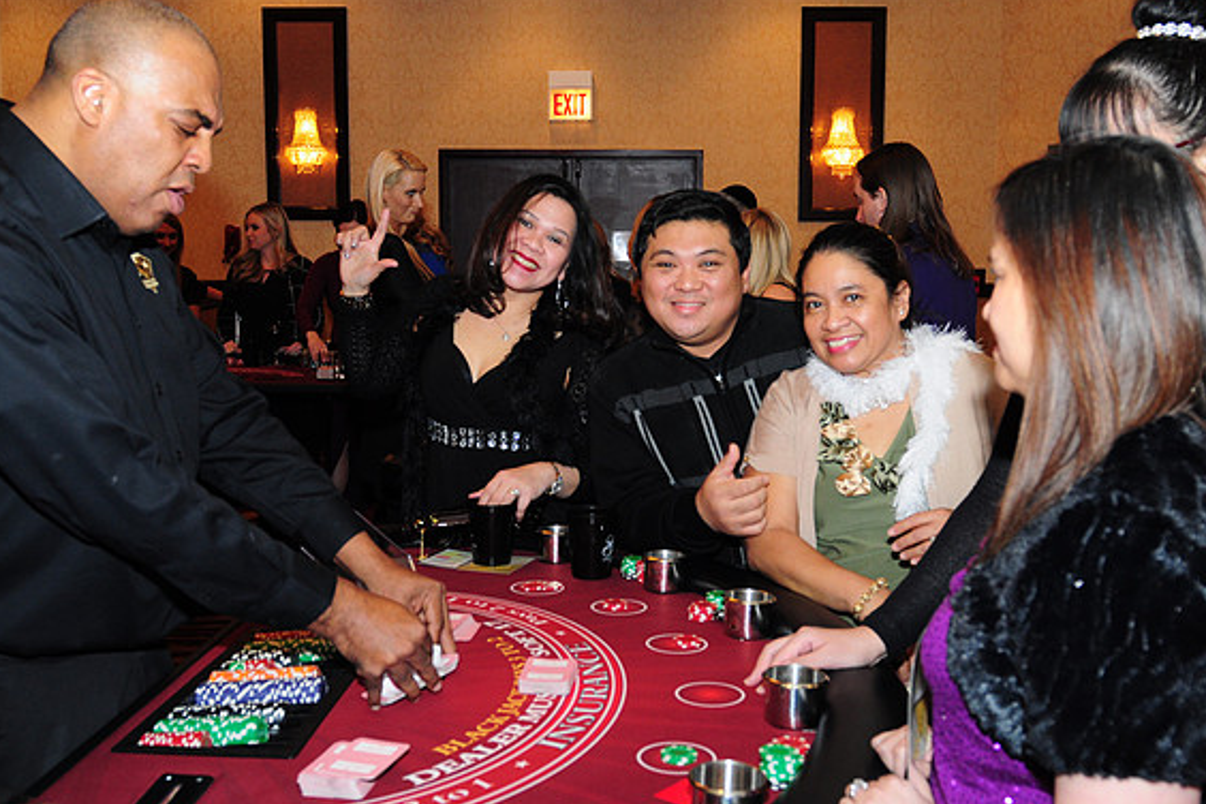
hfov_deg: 51.9
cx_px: 612
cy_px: 401
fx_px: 1239
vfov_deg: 35.9
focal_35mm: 37
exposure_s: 1/60
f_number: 4
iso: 800
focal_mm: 24
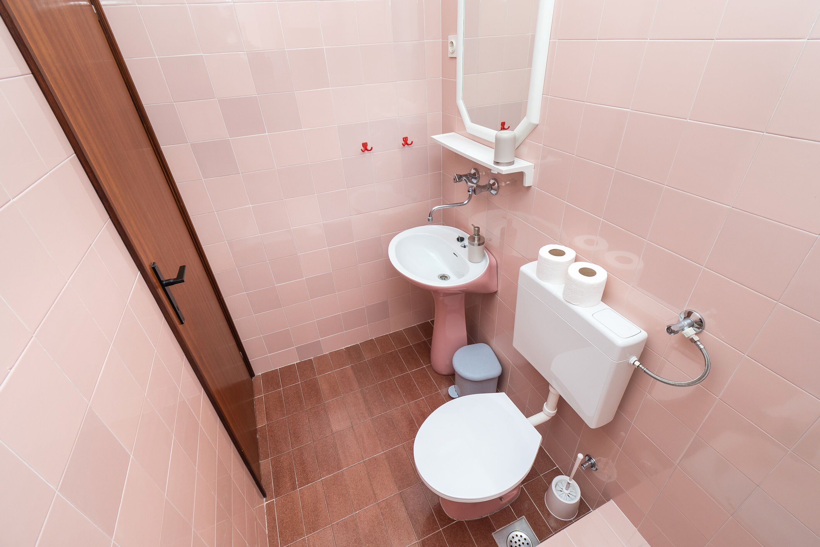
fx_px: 342
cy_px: 274
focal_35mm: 15
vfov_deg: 77.3
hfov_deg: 100.4
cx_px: 410
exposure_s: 1/200
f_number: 8
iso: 160
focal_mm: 10
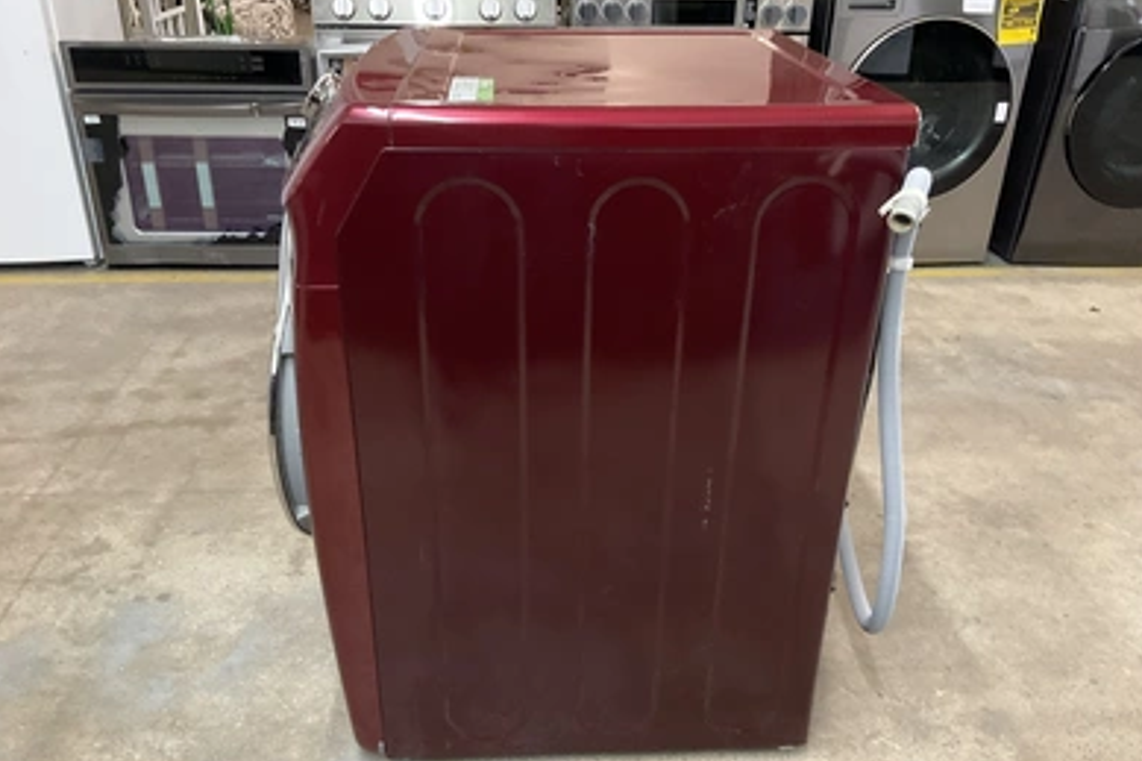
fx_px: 983
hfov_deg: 60.3
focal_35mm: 31
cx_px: 572
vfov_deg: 42.3
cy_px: 400
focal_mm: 3
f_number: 1.8
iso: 400
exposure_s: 1/30
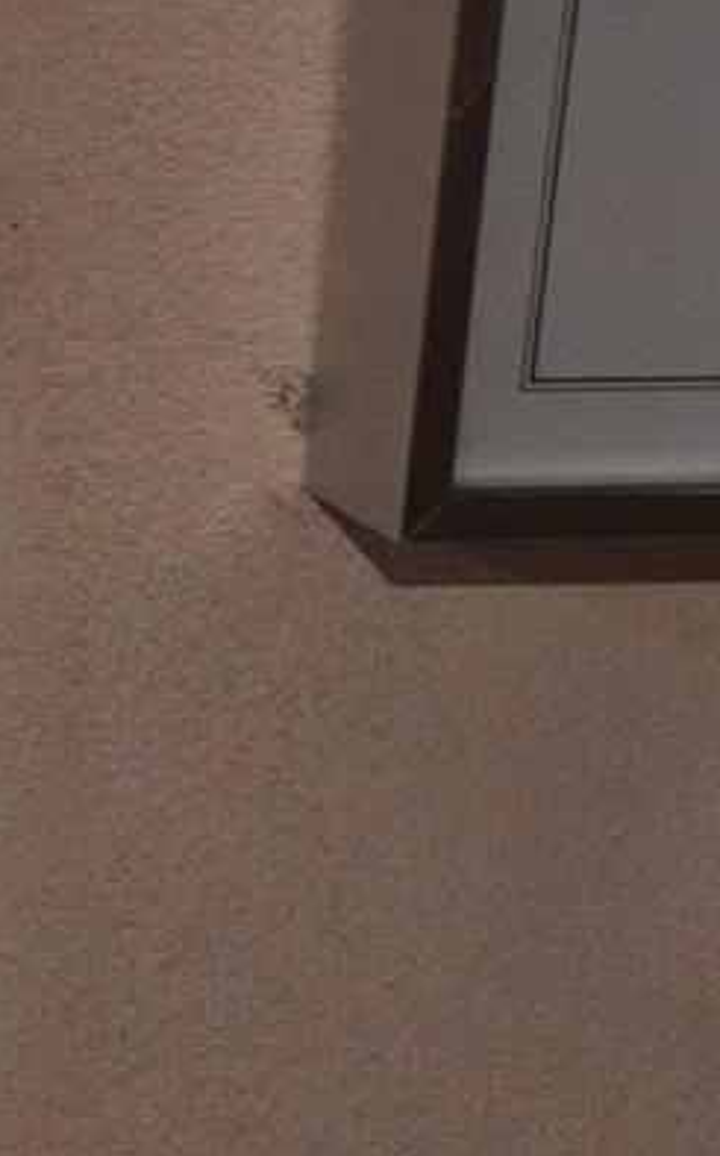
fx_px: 5064
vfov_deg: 12.7
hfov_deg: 6.6
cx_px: -2075
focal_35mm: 161
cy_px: -215
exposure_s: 1/100
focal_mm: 31
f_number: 8
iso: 3200
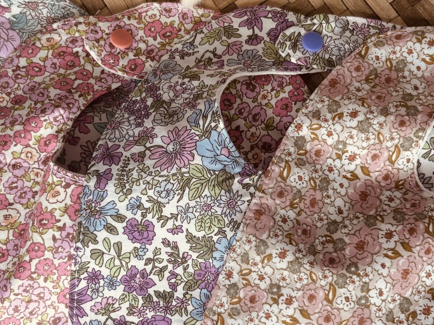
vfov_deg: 26.4
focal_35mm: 55
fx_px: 690
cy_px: 219
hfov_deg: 34.9
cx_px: 213
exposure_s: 1/121
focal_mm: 5.96
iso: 100
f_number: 1.6
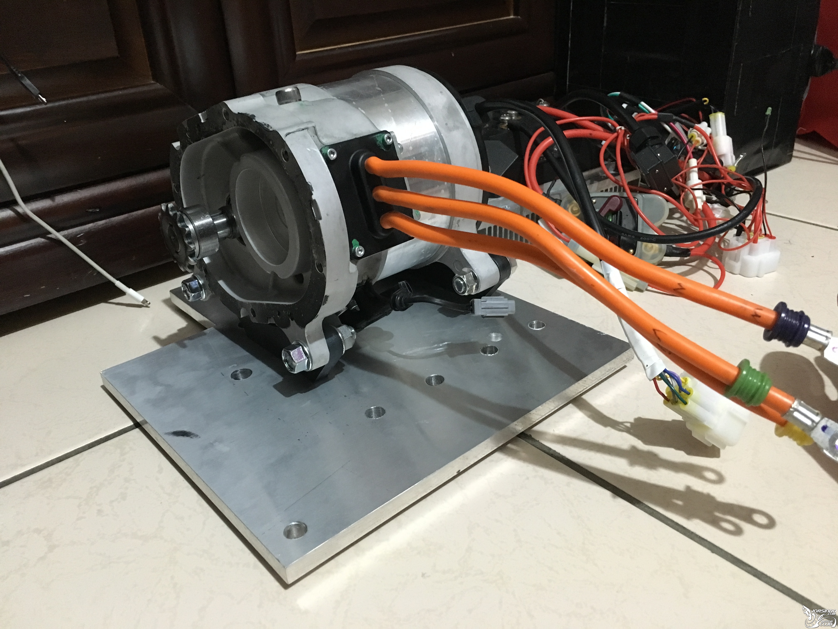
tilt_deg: -28.8
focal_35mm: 29
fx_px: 702
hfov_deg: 61.7
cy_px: 314
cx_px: 419
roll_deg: +4.7
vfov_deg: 48.2
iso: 320
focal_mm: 4.15
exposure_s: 1/15
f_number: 2.2
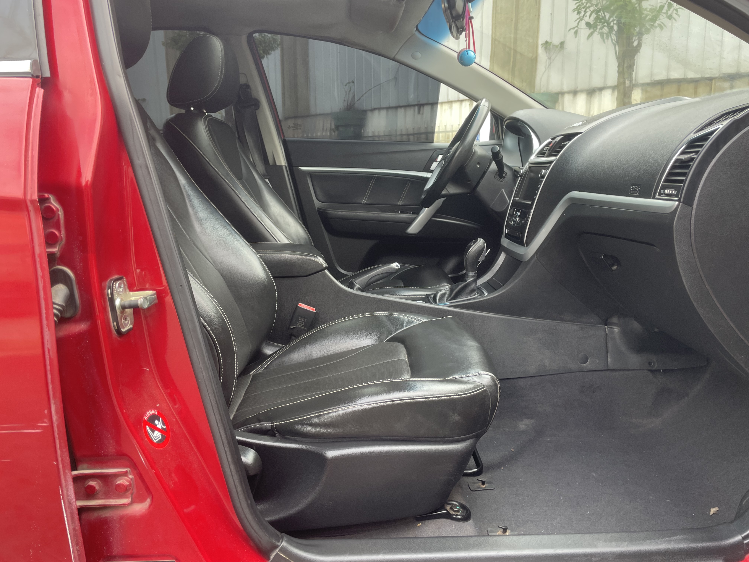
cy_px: 281
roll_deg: +1.6
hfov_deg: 67.3
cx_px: 374
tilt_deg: -10.1
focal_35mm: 26
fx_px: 563
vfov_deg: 53.1
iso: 50
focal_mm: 4.2
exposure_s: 1/121
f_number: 1.6
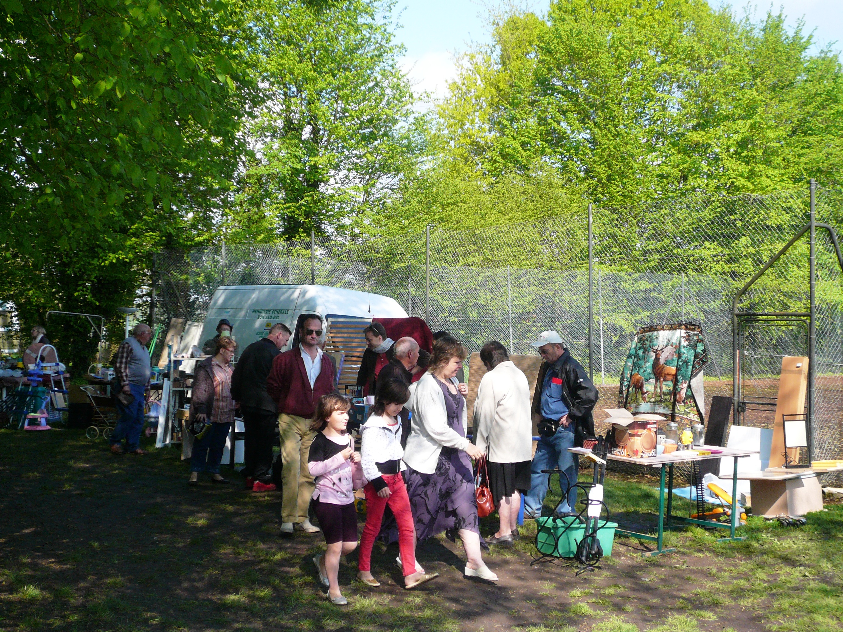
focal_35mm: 49
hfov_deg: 38.9
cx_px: 422
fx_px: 1193
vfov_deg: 29.7
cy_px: 316
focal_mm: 8.1
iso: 100
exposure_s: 1/500
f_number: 3.6
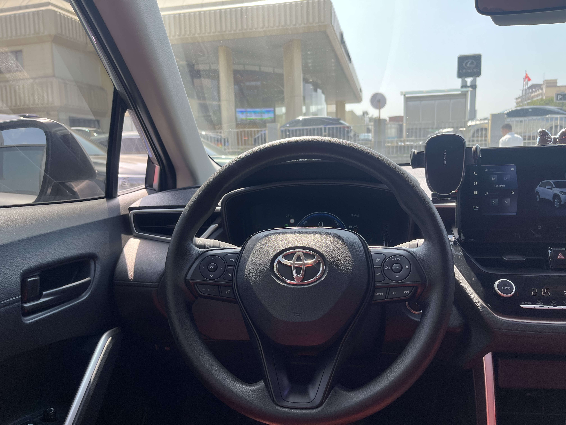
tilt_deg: -8.4
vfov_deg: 53.1
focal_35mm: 26
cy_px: 212
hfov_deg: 67.3
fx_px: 425
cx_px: 283
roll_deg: +1.8
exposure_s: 1/361
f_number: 1.6
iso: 50
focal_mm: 5.1
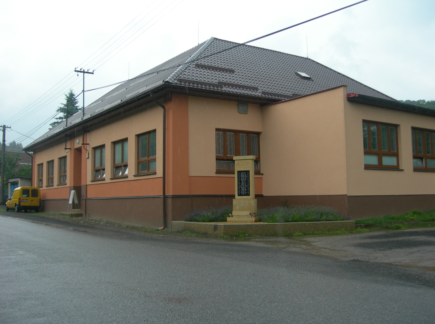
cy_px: 162
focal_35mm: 38
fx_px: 477
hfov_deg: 49.1
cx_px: 218
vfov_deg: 37.6
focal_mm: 7.8
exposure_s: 1/263
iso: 50
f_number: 2.8
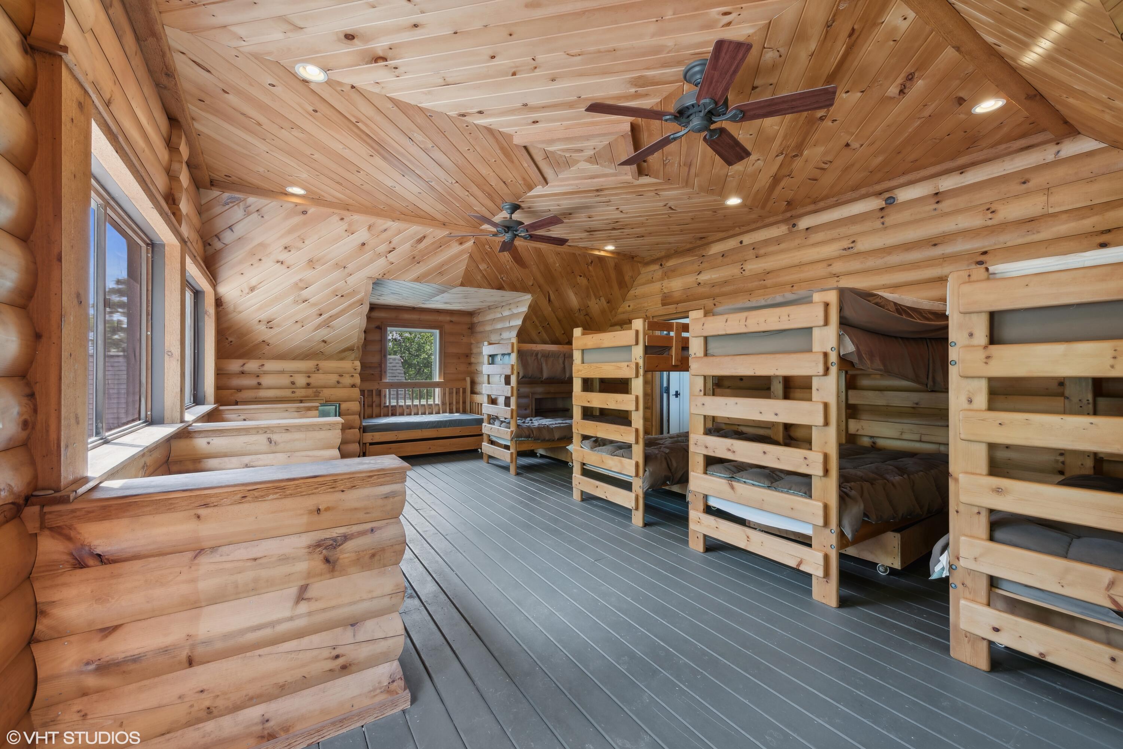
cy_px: 374
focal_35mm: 15
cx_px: 562
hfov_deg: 100.4
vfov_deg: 77.4
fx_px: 468
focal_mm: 15
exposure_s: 1/2.5
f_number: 11
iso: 200
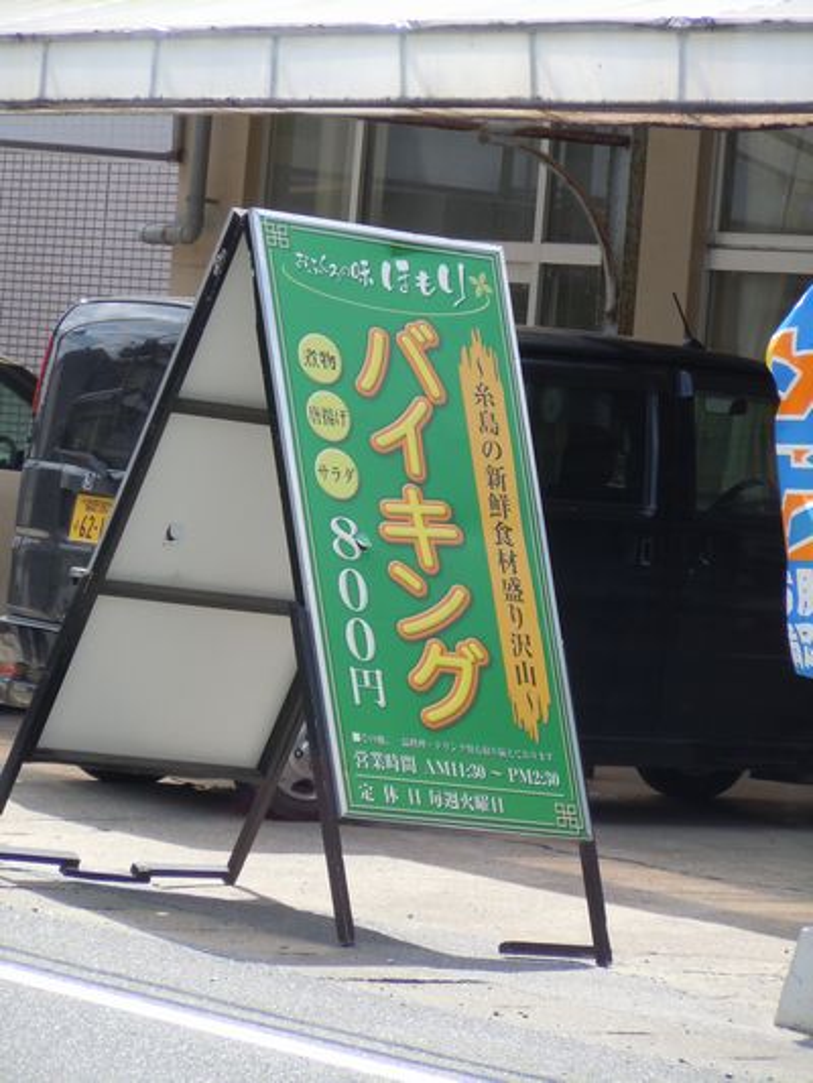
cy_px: 542
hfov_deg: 7.6
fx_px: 6135
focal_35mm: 196
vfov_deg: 10.1
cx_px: 406
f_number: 5.6
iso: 100
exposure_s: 1/250
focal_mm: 35
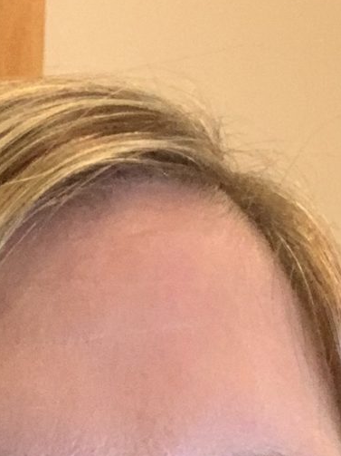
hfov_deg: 9.1
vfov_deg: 11.0
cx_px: 67
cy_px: 917
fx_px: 2142
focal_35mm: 163
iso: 250
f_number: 2.2
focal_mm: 2.87
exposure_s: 1/33
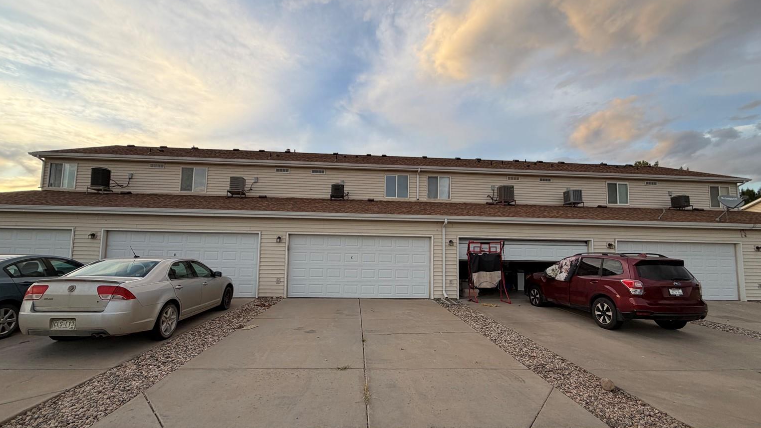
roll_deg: -0.9
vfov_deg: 67.0
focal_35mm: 16
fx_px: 323
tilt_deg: +5.4
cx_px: 379
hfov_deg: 99.4
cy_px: 228
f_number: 2.2
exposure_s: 1/121
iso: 50
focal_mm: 2.22
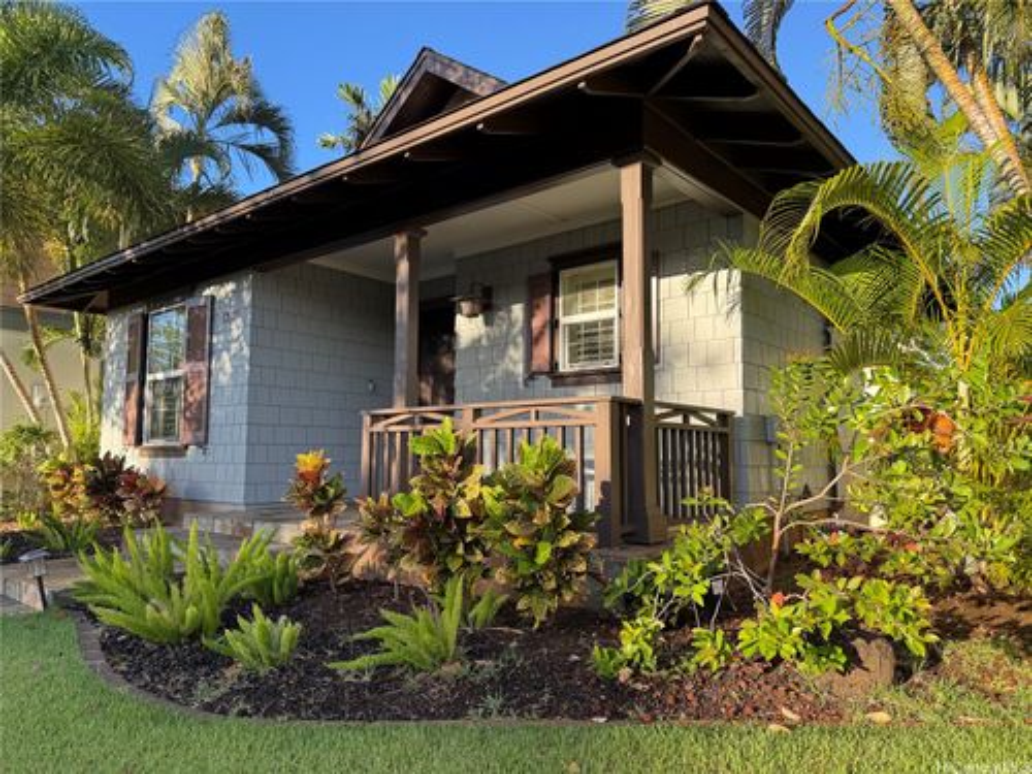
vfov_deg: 56.8
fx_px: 716
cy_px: 387
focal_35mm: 24
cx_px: 516
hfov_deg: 71.6
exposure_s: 1/765
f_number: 1.78
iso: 80
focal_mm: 6.76
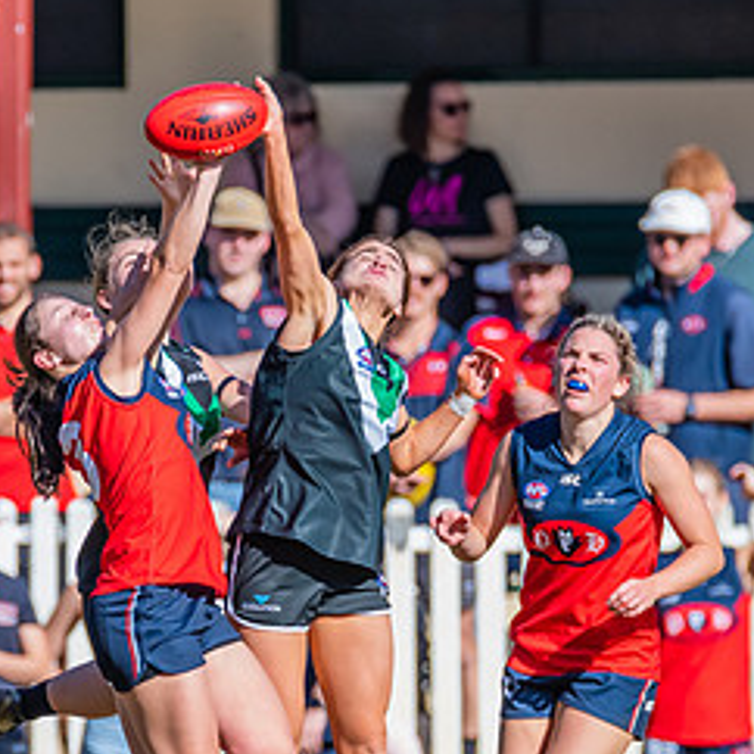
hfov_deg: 1.1
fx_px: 38665
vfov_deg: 1.1
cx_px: 314
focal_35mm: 1569
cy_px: 615
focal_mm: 600
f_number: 9
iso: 800
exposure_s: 1/1600
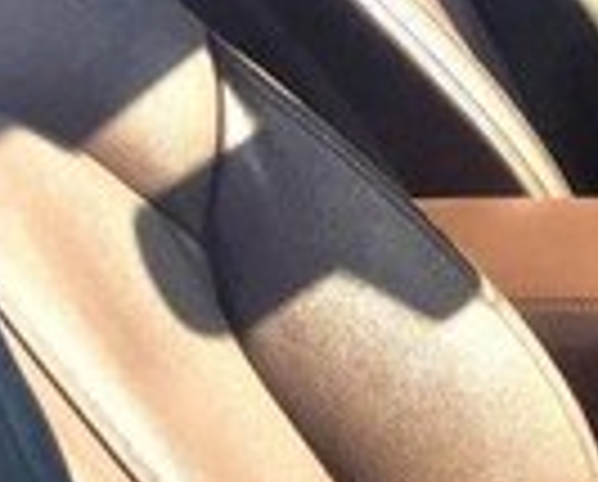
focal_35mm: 140
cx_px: 1367
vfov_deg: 11.0
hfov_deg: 11.6
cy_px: 385
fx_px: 2483
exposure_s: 1/258
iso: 32
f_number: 2.2
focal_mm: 4.15
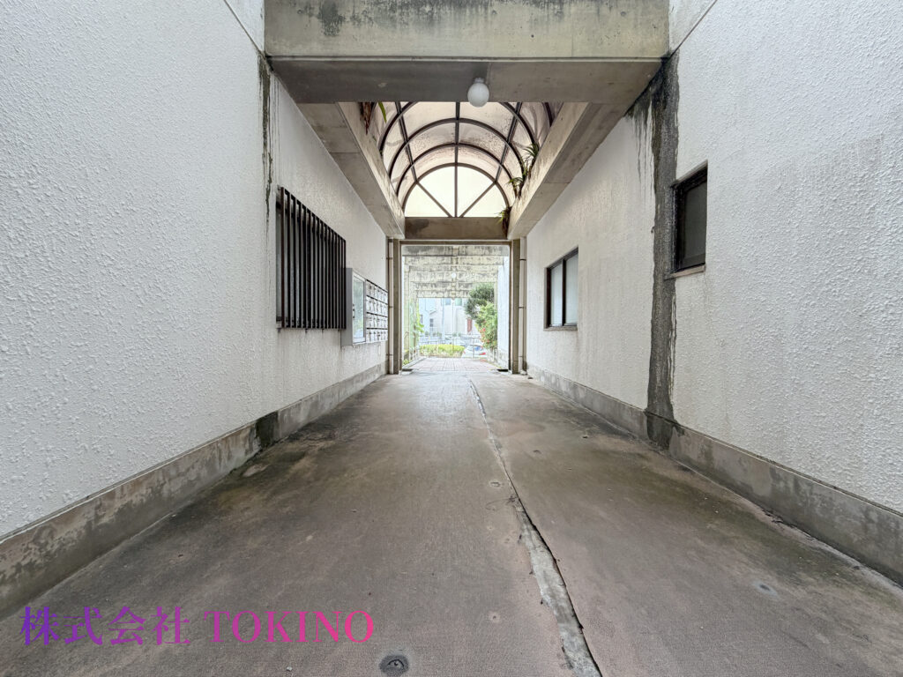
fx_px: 365
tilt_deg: -0.9
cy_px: 338
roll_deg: +0.4
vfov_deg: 85.7
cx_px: 452
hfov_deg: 102.1
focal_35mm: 14
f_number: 2.2
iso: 160
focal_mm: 2.22
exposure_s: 1/121
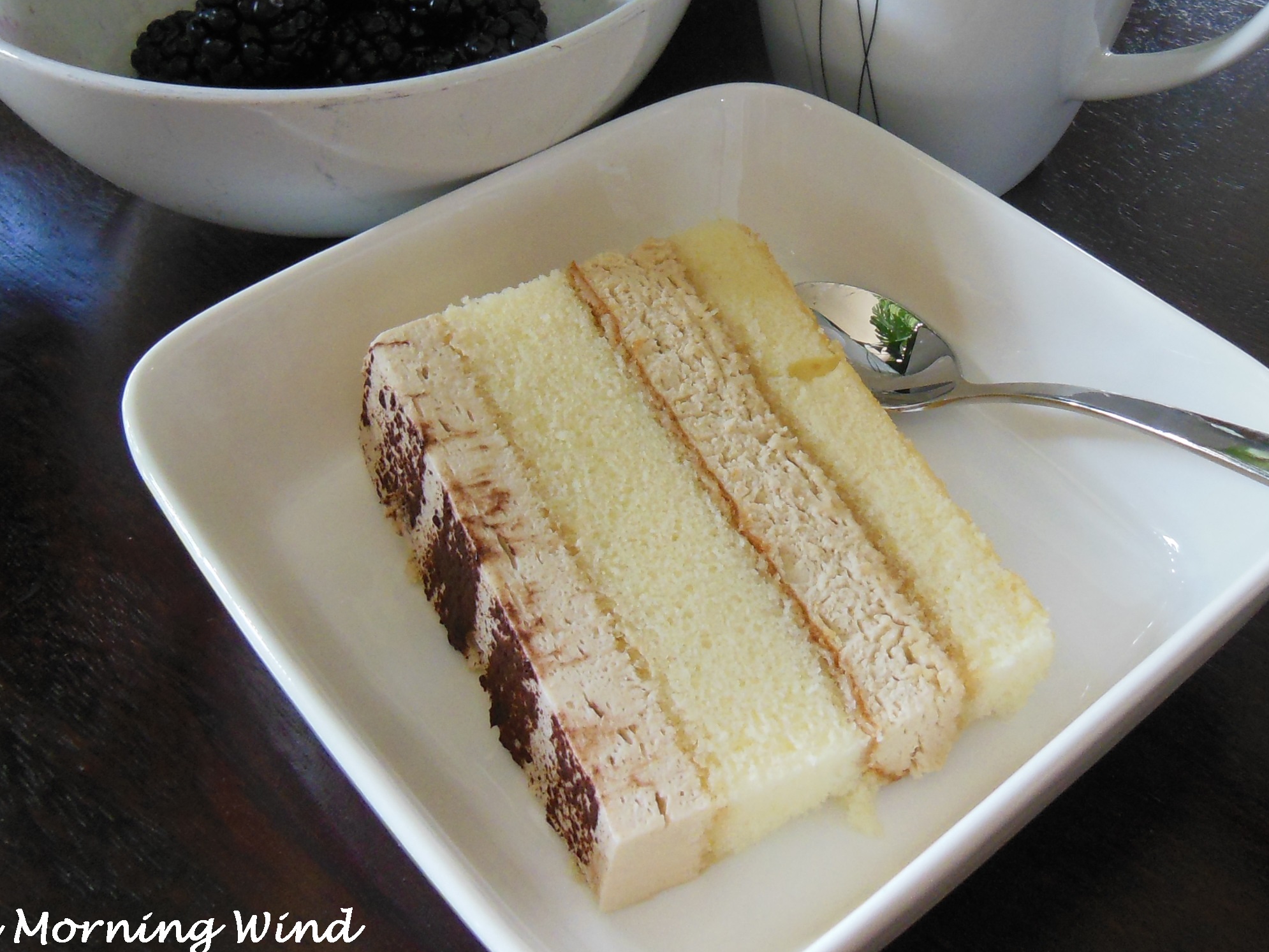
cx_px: 704
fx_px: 1503
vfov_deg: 34.6
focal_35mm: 41
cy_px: 270
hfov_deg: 45.7
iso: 400
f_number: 3.5
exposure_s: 1/20
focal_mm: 4.5
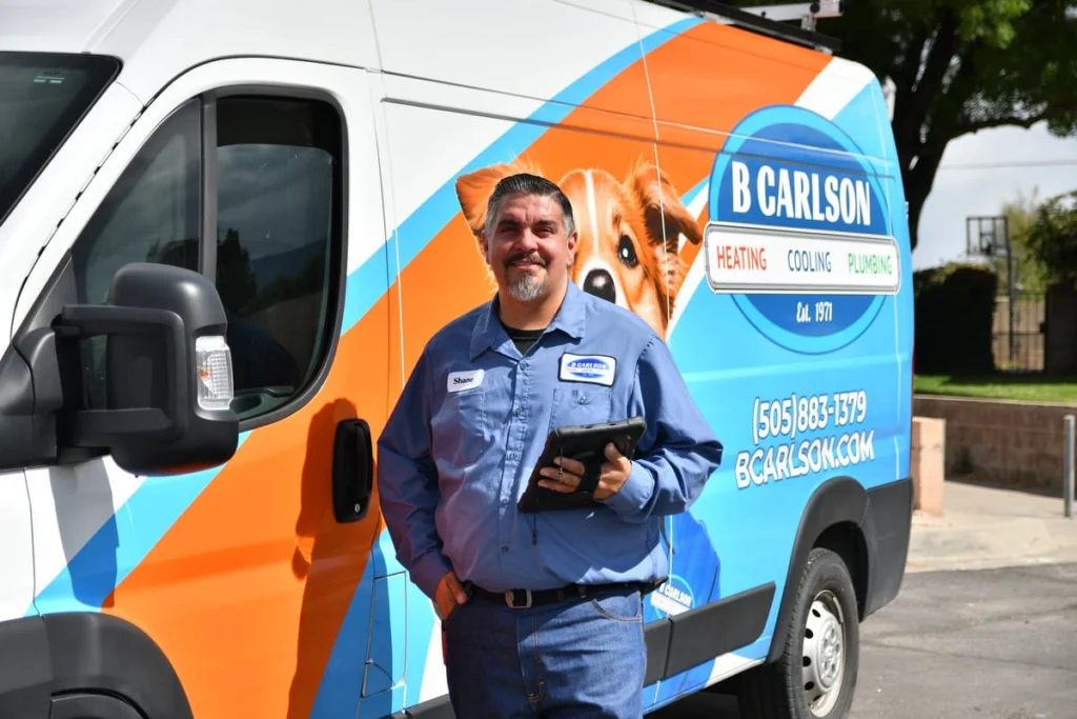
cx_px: 538
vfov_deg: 20.6
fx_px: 1975
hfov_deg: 30.5
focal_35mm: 66
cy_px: 360
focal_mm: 44
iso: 125
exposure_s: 1/4000
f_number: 2.8
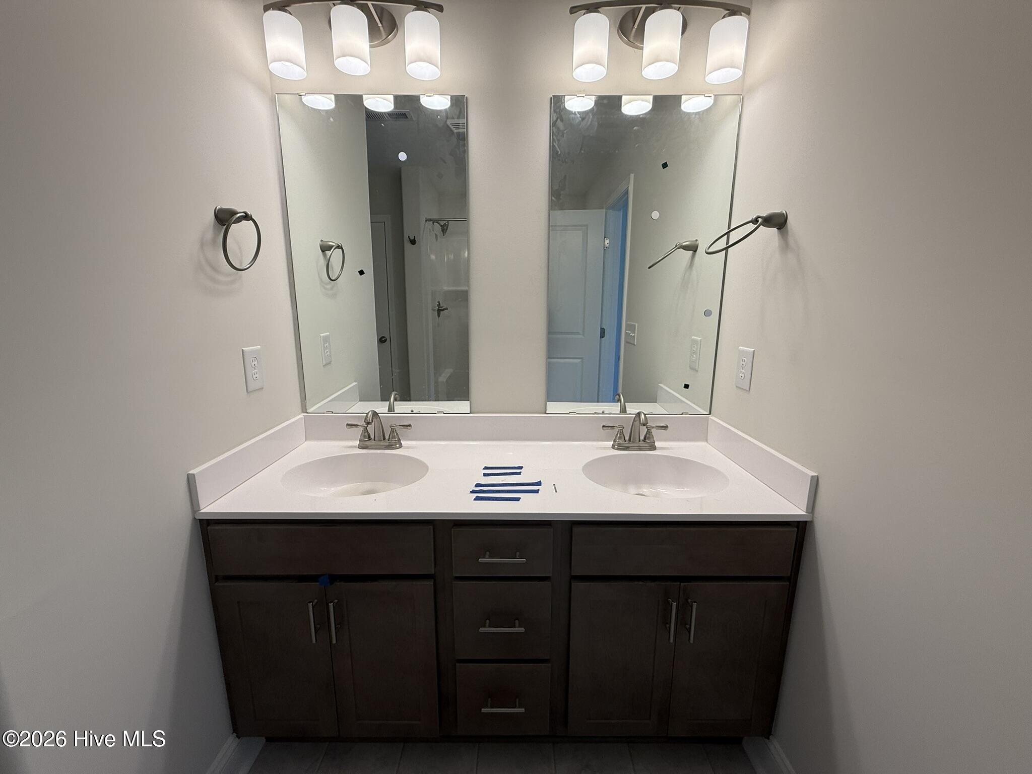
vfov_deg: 85.7
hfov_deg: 102.1
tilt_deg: -11.8
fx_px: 417
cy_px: 387
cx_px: 516
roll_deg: +0.4
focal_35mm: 14
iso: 50
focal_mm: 2.22
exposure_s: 1/120
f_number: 2.2
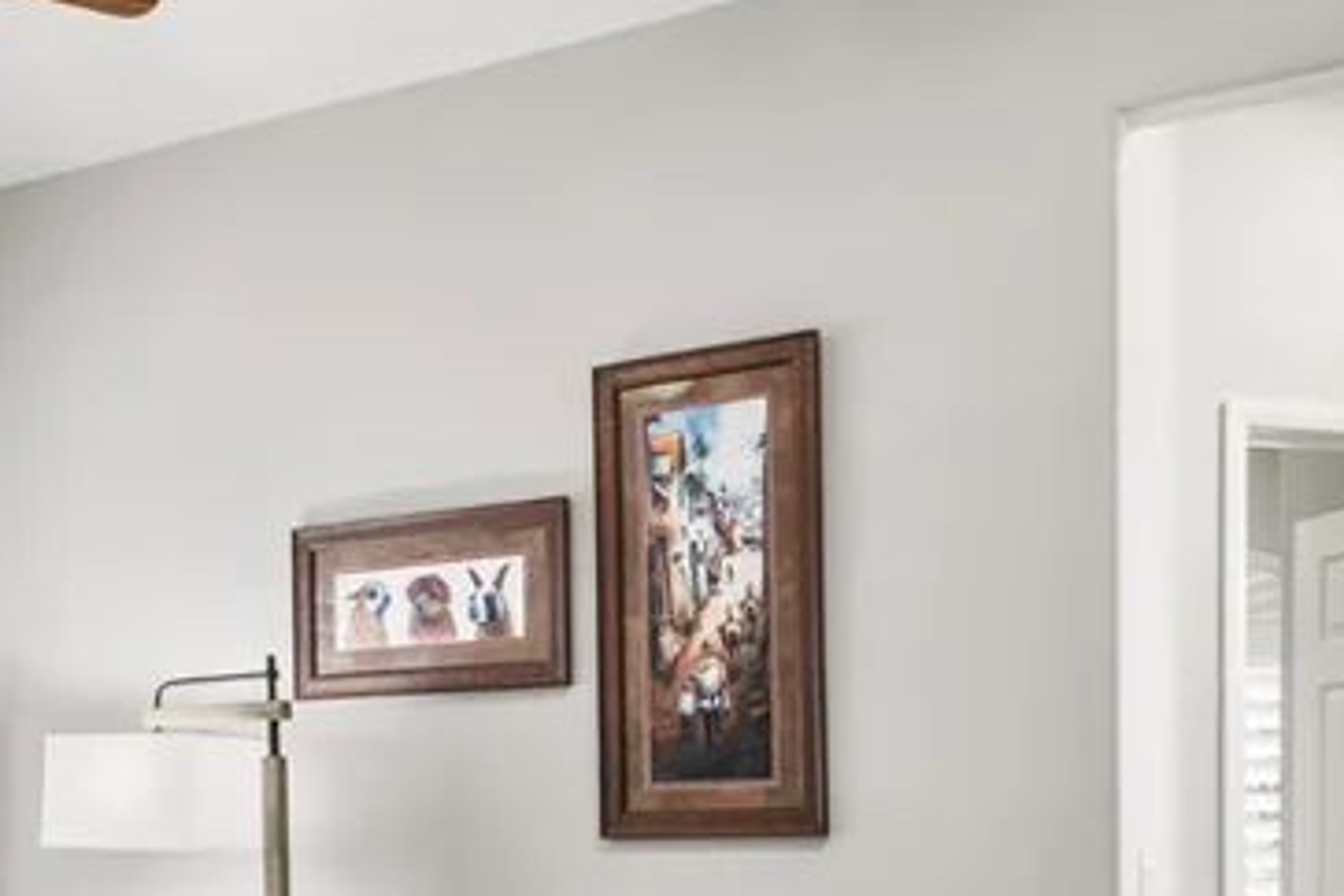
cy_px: 839
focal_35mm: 48
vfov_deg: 26.9
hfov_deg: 40.9
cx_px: 533
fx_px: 1792
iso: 400
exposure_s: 1/4
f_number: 8
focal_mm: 17
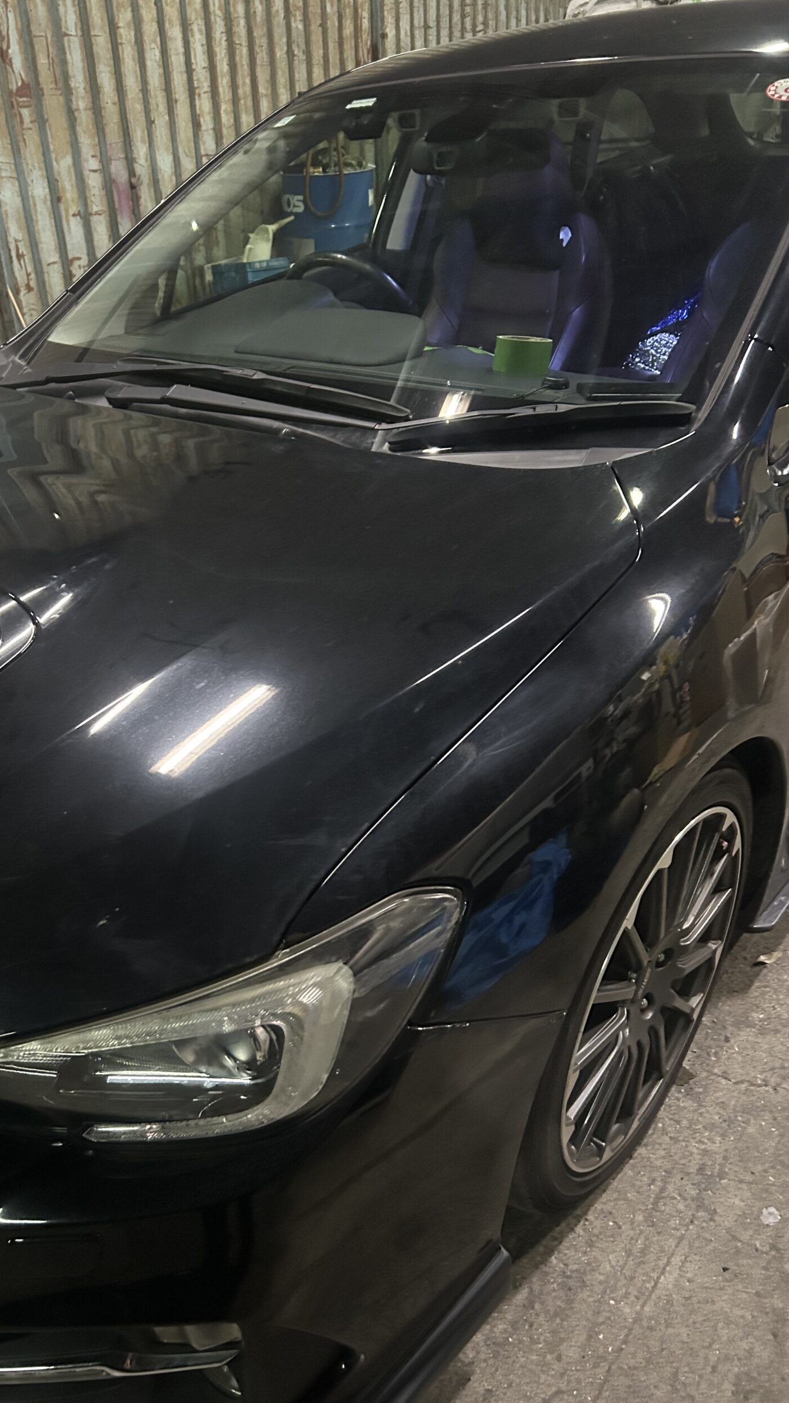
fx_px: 1078
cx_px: 279
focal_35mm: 29
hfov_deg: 39.8
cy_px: 717
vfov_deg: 66.1
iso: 1000
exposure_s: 1/30
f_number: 1.5
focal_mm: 5.7
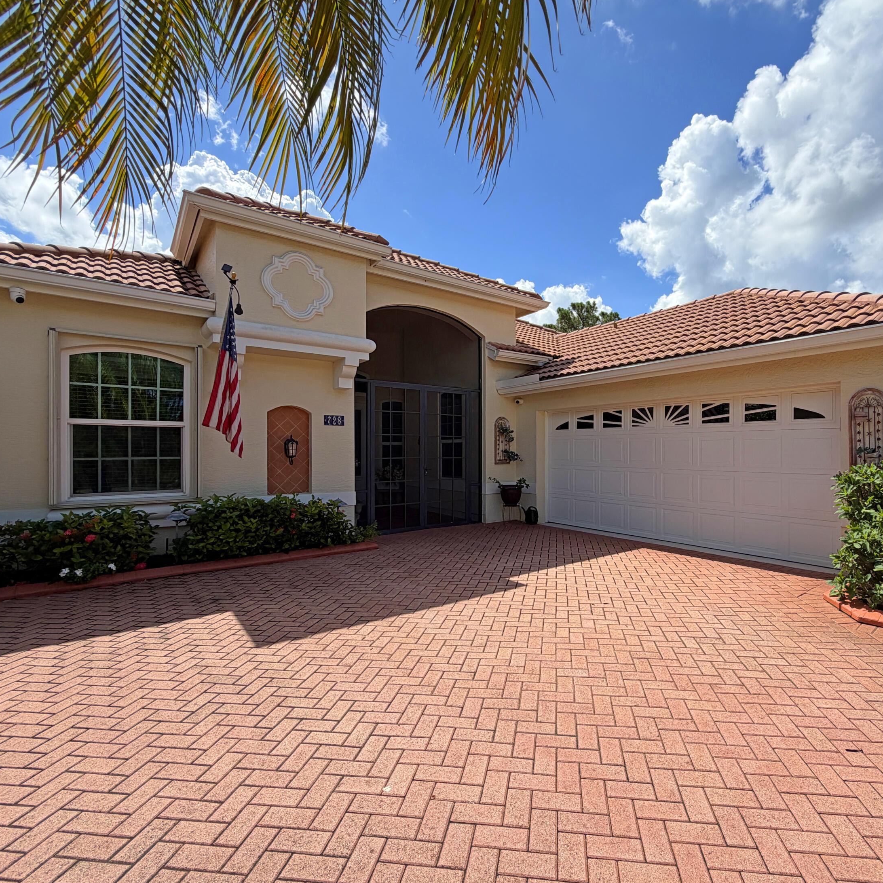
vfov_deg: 84.0
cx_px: 511
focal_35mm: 17
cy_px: 447
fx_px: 491
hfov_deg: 83.3
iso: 20
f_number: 2.2
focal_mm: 2.22
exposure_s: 1/1001
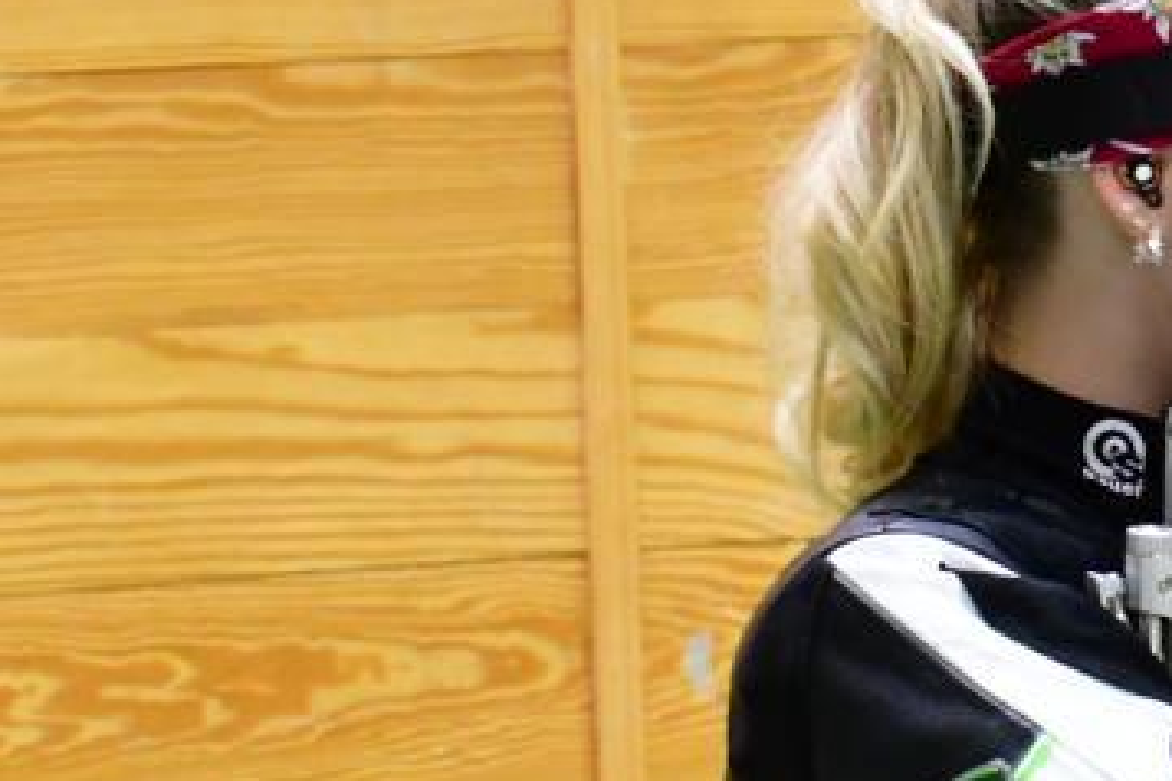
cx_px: 2899
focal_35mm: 731
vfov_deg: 1.9
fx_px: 23796
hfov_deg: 2.8
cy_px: 689
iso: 4000
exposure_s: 1/50
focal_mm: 145
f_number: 11
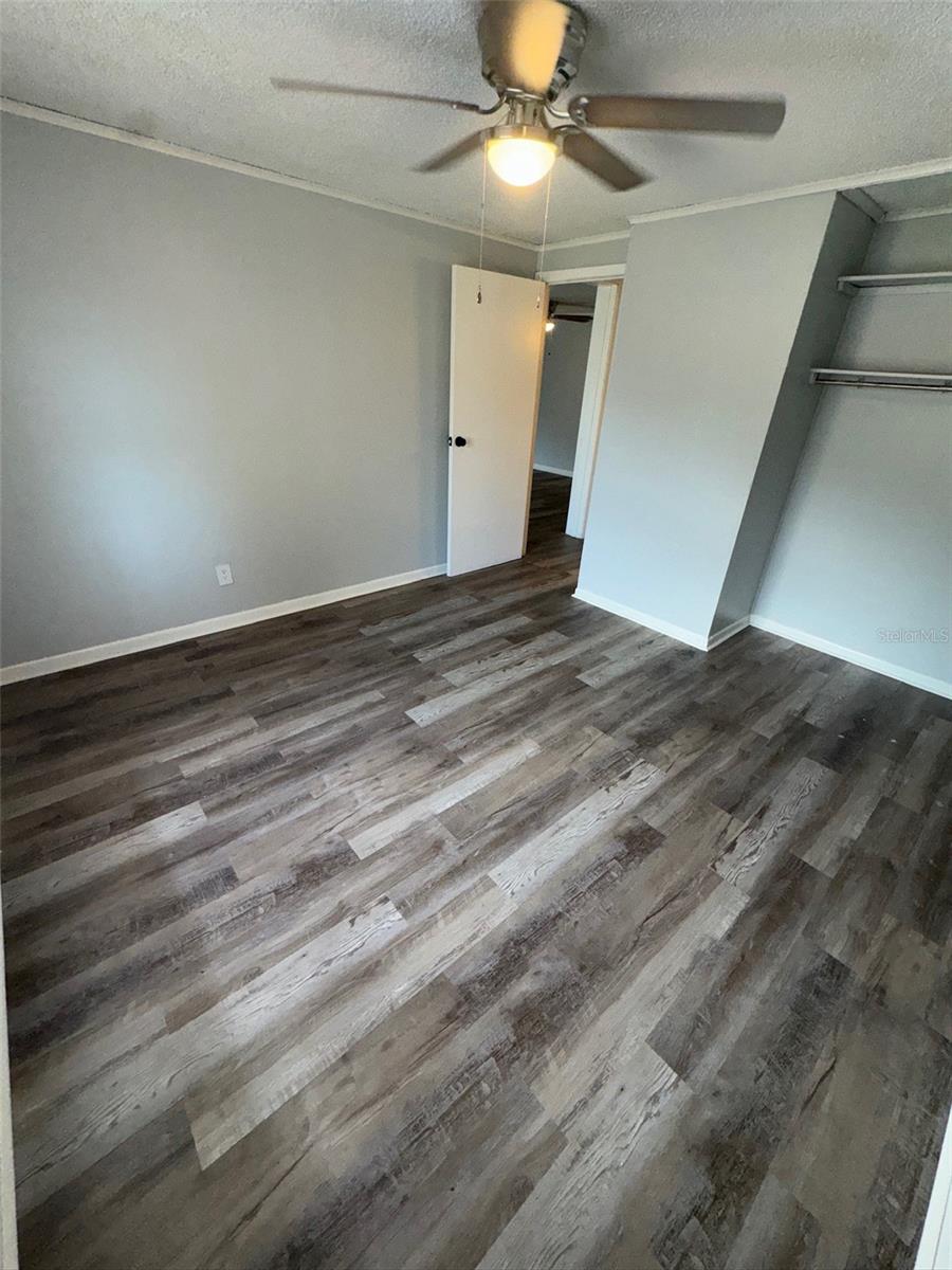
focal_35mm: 14
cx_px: 476
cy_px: 635
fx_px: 513
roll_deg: -2.6
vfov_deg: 102.1
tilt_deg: -26.7
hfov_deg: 85.7
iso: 125
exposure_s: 1/120
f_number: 2.2
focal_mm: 2.22
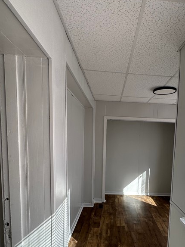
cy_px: 160
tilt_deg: -7.1
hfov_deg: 53.9
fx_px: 178
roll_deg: -2.6
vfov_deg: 67.8
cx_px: 123
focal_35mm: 25
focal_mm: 2.22
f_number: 2.2
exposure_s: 1/208
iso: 40
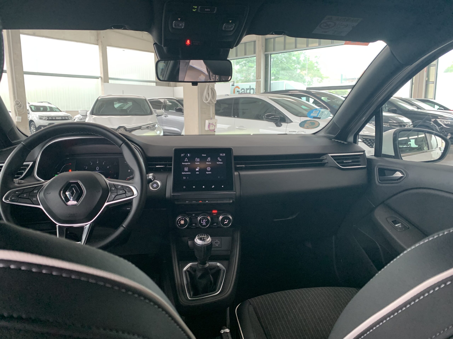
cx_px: 226
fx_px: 340
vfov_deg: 53.1
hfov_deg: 67.3
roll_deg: -1.2
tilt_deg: -7.8
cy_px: 170
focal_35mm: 26
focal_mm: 4.25
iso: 160
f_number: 1.8
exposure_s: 1/60
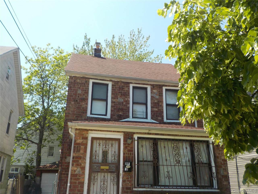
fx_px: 224
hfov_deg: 60.0
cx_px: 129
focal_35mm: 30
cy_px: 97
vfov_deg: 46.8
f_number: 3.3
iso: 125
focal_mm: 4.1
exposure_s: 1/800
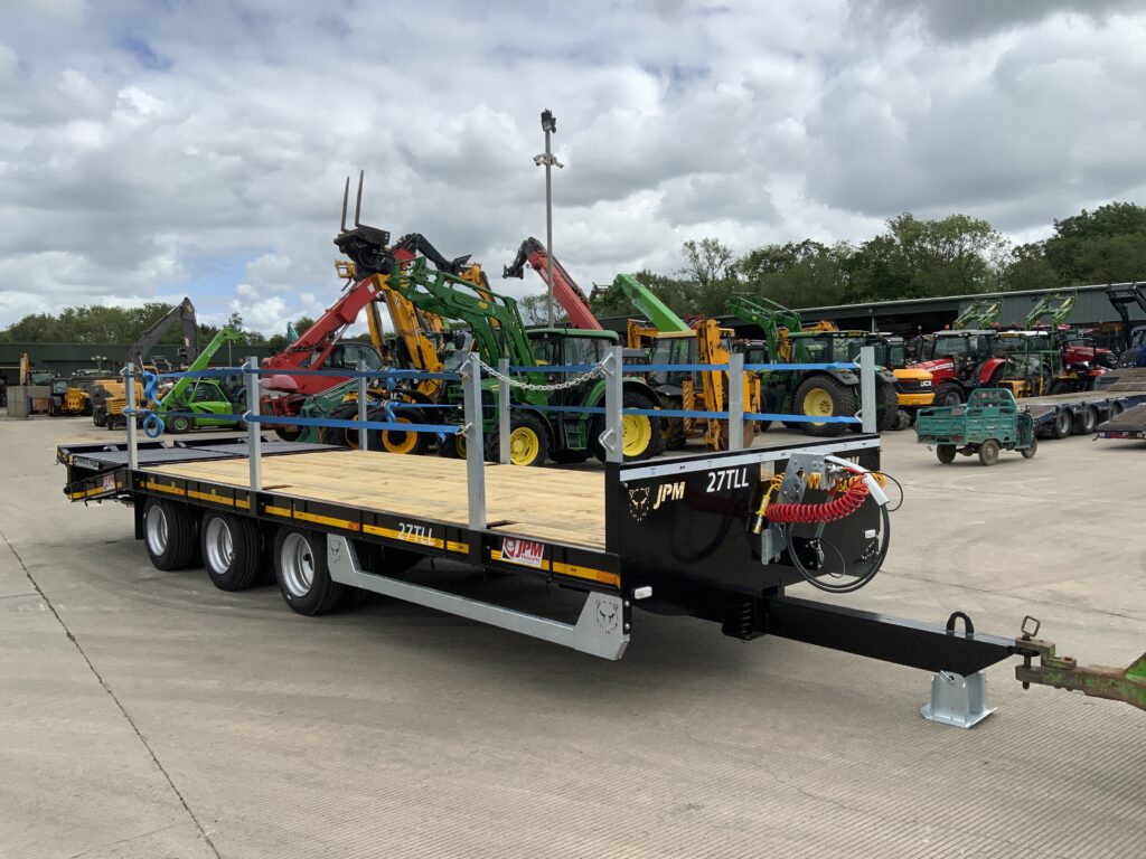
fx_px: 960
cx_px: 573
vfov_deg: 48.2
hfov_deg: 61.7
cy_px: 430
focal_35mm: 29
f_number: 1.8
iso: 20
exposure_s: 1/2427
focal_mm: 3
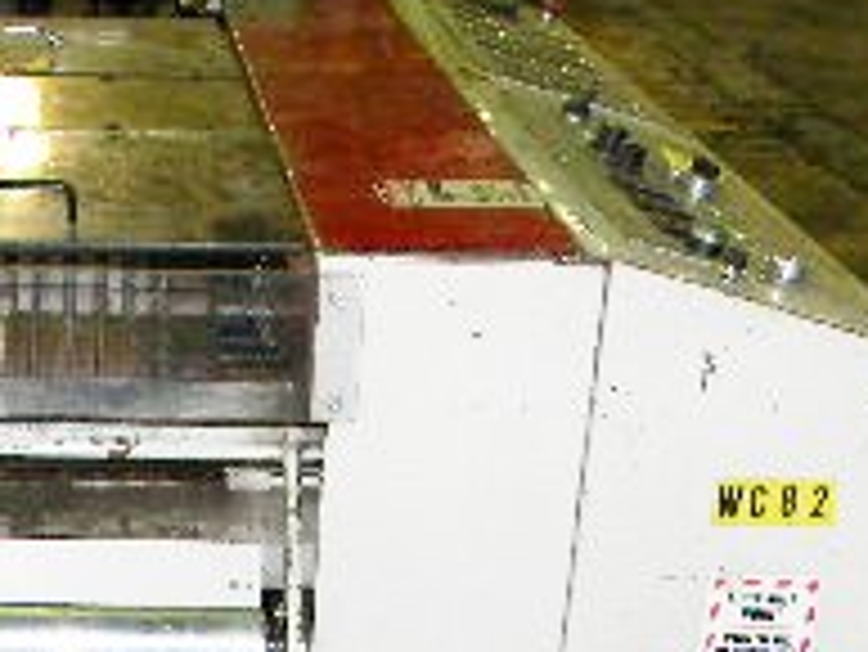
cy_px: 706
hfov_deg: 20.7
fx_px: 2333
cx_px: 135
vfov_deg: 15.5
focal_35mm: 93
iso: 200
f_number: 3.5
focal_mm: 5
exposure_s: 1/26
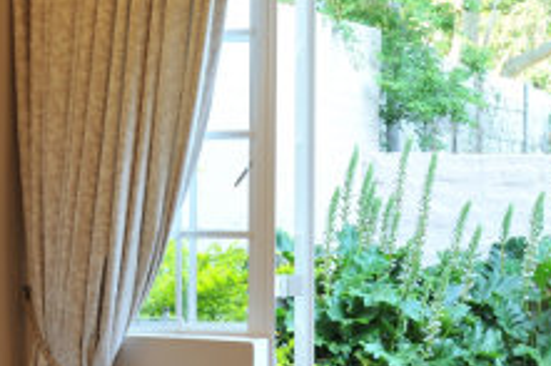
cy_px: 251
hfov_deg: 17.9
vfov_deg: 12.0
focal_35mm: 114
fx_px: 1743
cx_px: 379
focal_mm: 42
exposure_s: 1/5
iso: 200
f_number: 6.3
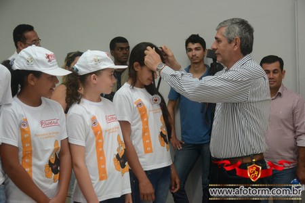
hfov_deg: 35.1
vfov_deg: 23.8
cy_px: 102
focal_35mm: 57
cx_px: 152
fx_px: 483
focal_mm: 38
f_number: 4.5
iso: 1600
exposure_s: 1/80
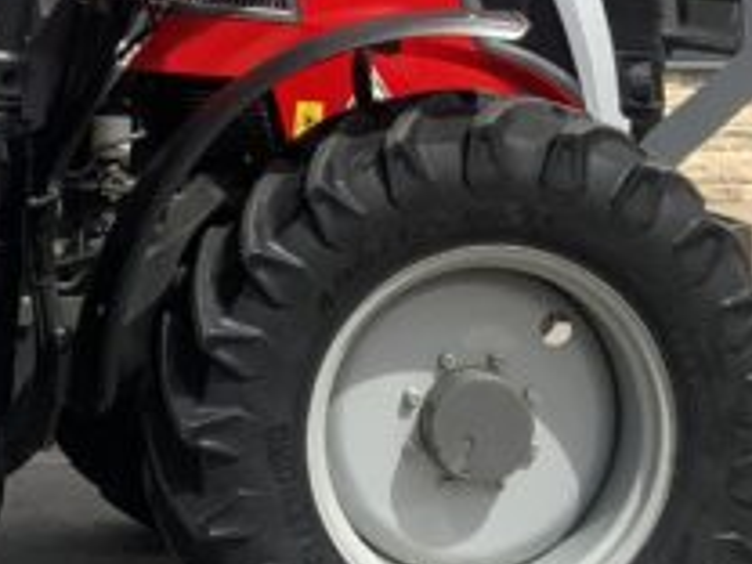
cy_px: -224
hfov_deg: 13.7
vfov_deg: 10.1
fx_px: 3107
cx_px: 123
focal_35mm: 143
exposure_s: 1/2538
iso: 16
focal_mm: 3
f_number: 1.8
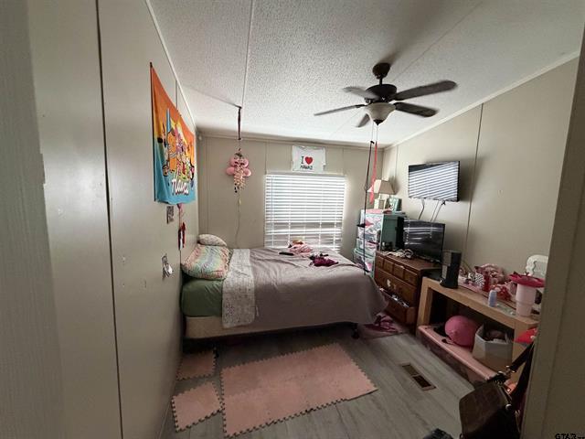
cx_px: 292
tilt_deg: -7.2
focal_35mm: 14
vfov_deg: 85.7
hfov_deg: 102.1
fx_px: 237
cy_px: 220
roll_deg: -1.6
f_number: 2.2
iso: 500
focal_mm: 2.22
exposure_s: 1/60
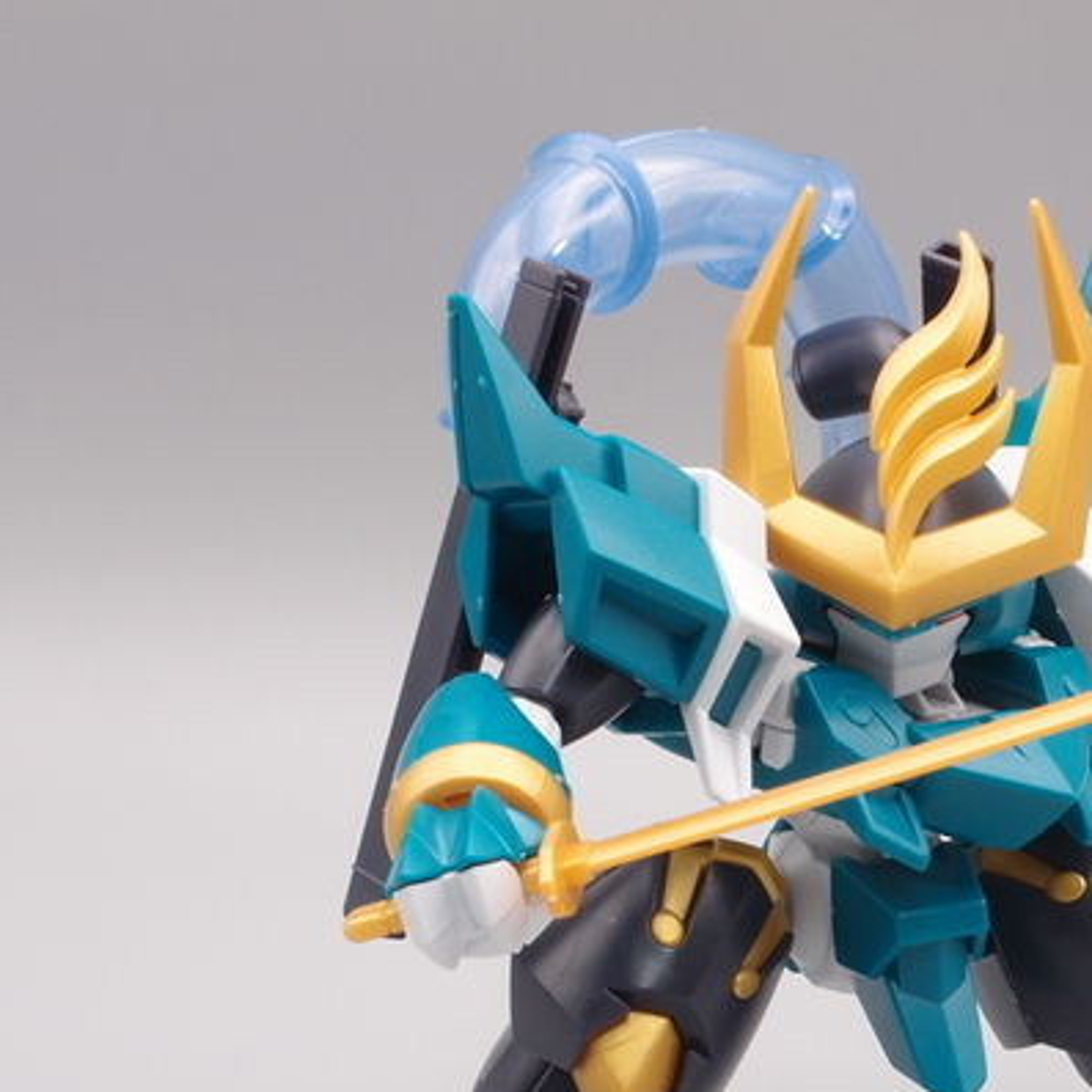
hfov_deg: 16.2
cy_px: 800
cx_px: 872
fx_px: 3819
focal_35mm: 107
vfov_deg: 16.2
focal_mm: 12.88
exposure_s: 1/5
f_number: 8
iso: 100
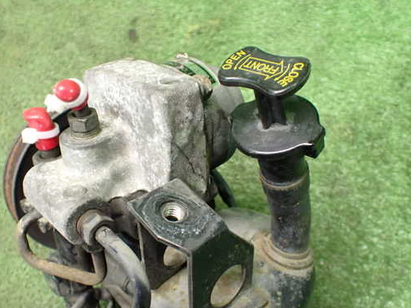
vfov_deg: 39.6
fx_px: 427
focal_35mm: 36
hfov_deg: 51.3
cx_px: 211
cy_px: 163
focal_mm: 5.4
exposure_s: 1/50
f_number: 2.3
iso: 800
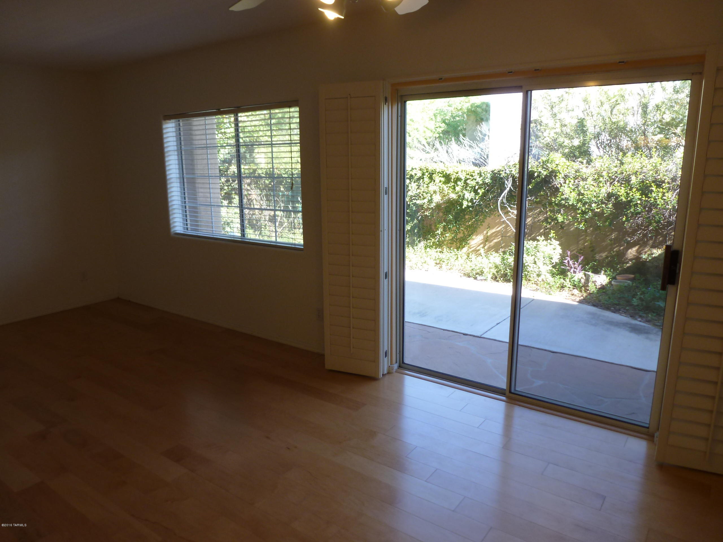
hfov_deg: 71.6
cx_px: 362
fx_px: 501
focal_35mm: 24
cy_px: 271
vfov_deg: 56.8
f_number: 3.3
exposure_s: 1/60
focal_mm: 4.3
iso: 125
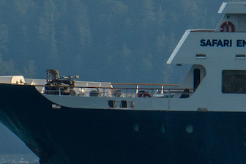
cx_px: 533
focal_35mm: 2272
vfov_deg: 0.6
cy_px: -257
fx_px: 15524
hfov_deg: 0.9
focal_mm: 212
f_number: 5.6
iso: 160
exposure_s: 1/400
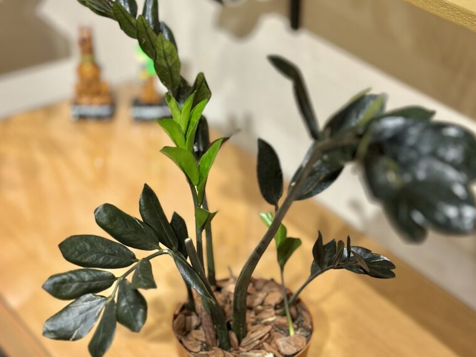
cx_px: 241
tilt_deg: -35.2
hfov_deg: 29.8
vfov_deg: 22.6
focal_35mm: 65
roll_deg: -1.7
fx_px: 894
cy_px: 207
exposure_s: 1/60
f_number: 1.78
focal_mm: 6.86
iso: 320
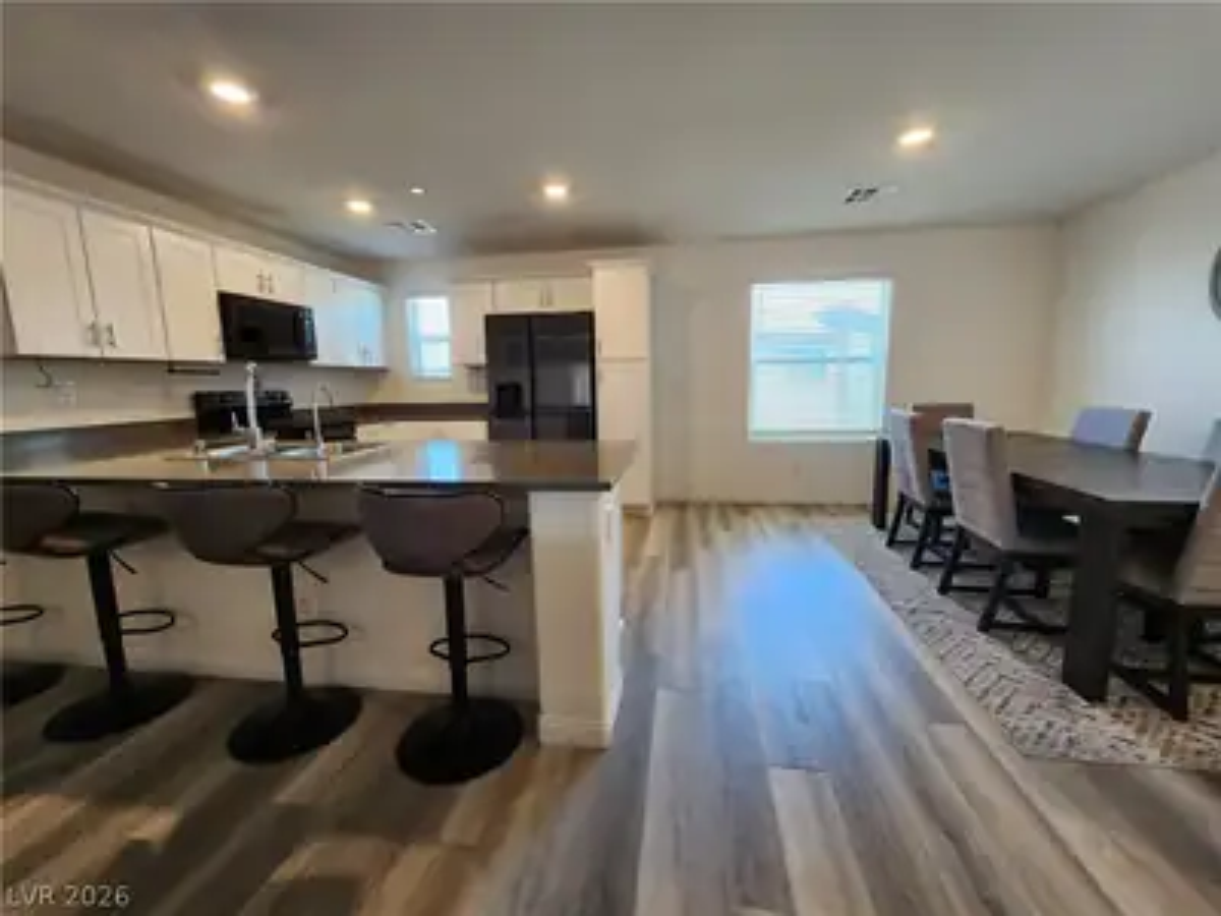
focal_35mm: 13
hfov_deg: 106.2
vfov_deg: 89.9
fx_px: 459
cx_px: 610
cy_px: 458
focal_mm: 2.2
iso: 125
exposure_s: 1/60
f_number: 2.2
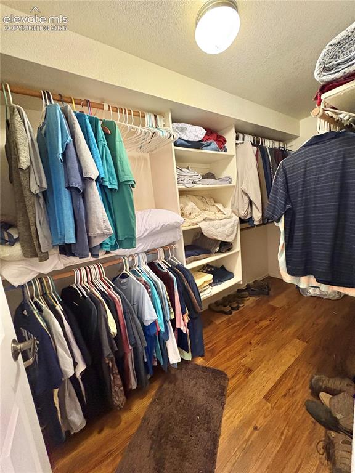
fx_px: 191
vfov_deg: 102.1
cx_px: 178
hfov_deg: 85.7
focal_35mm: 14
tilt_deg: -8.6
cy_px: 236
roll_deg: +5.4
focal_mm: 2.22
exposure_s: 1/60
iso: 1000
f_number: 2.2
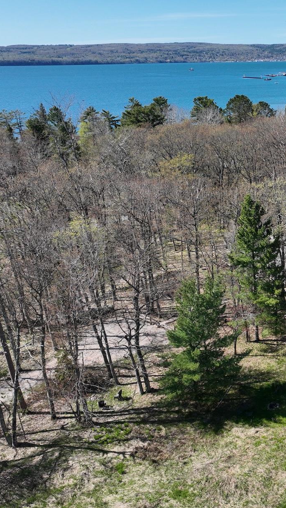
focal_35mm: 41
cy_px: 258
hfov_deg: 25.7
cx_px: 350
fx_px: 552
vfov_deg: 49.4
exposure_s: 1/2000
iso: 200
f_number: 2.8
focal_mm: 12.29
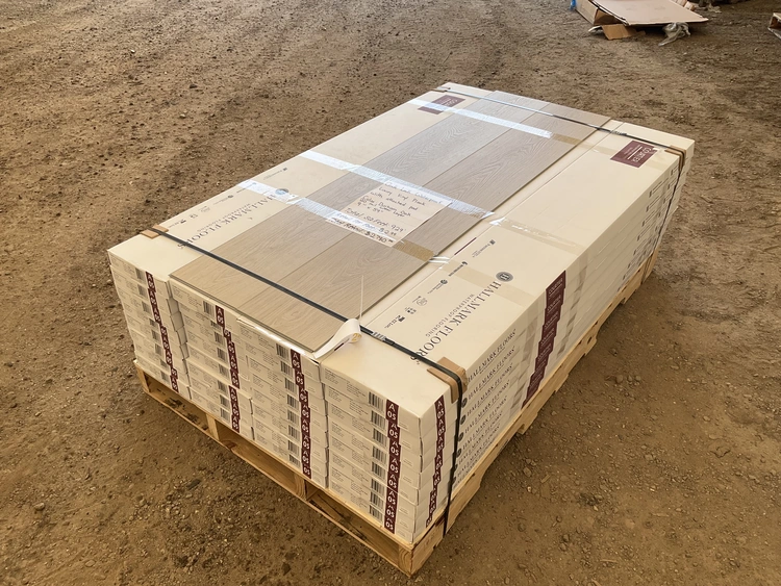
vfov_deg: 48.3
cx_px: 390
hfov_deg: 61.6
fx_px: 655
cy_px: 293
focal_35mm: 29
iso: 25
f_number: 1.8
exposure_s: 1/478
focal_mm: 3
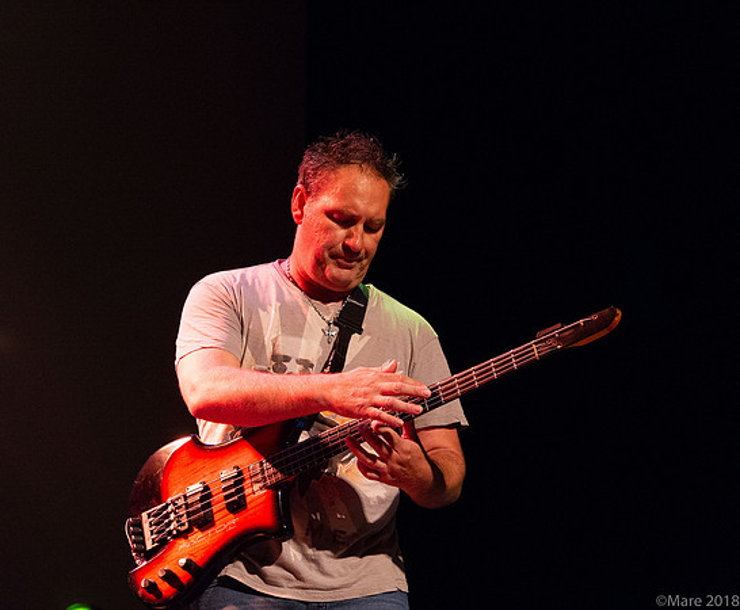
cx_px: 281
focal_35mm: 149
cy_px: 305
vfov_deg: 10.5
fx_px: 3309
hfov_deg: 12.8
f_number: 7.1
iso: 8000
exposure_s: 1/100
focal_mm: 130
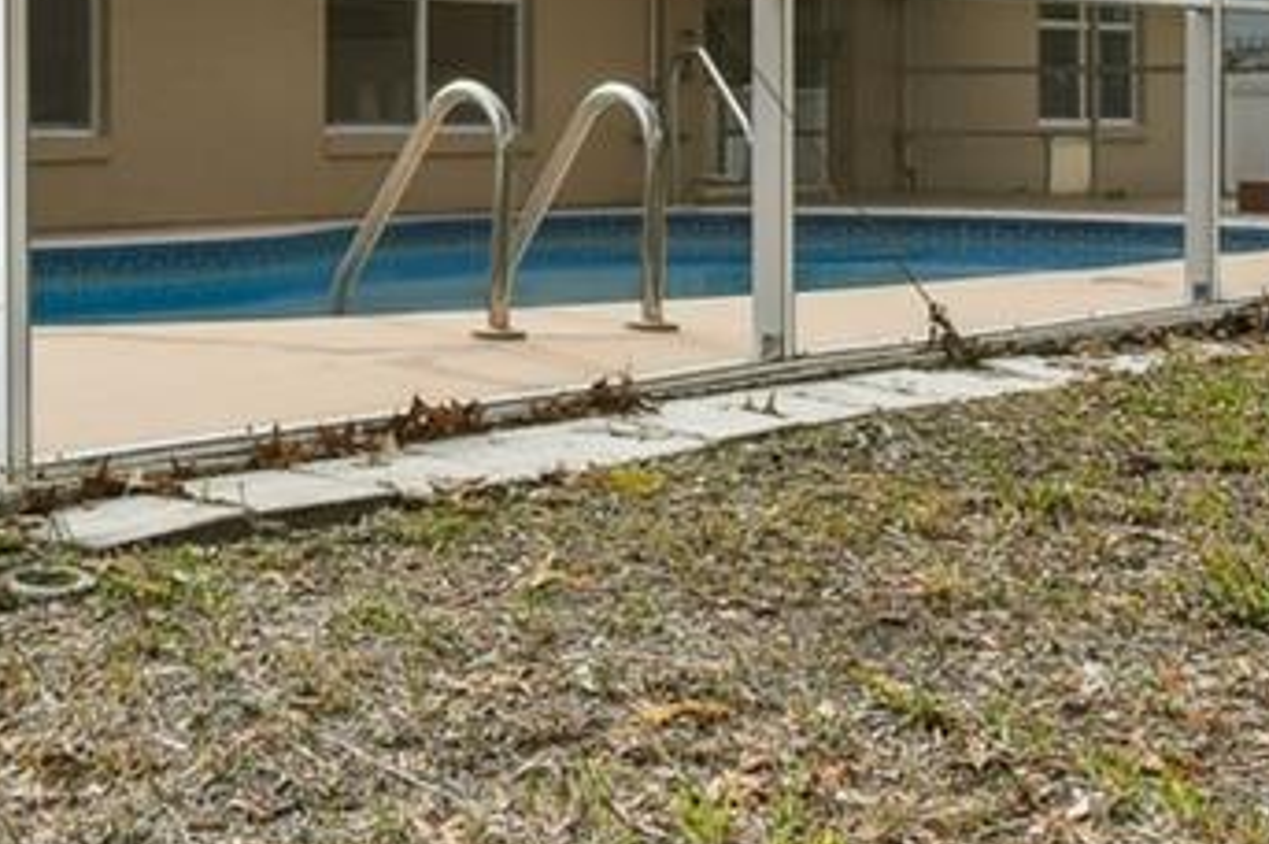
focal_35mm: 70
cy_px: 137
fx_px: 2465
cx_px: 314
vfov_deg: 19.2
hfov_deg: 28.4
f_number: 7.1
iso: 100
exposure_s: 1/80
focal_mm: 10
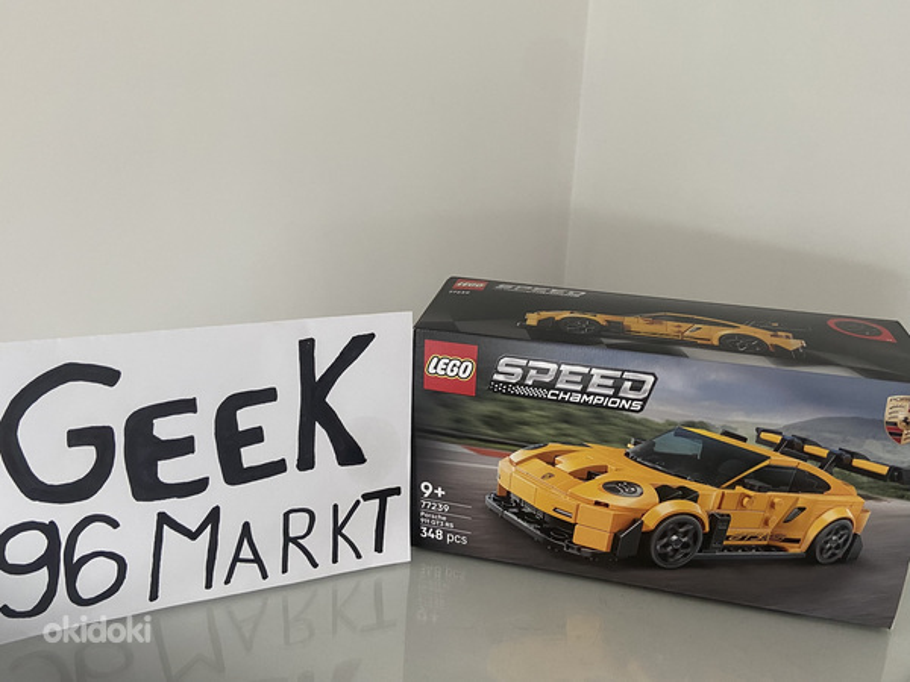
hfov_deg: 67.3
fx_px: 683
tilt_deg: -16.4
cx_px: 455
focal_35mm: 26
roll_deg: -3.1
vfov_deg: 53.1
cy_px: 341
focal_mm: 4.25
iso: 125
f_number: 1.8
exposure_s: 1/85
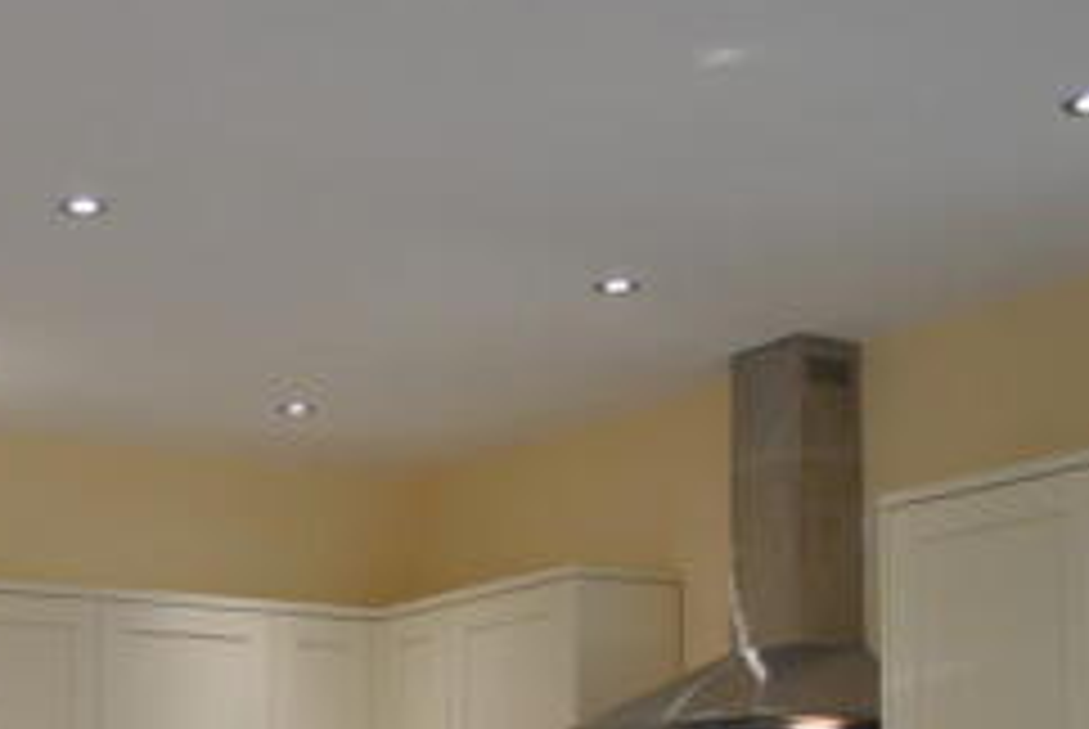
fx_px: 2211
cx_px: 38
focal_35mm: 73
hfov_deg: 26.4
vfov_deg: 17.6
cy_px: 925
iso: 200
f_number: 3.5
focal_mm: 18
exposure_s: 1/30
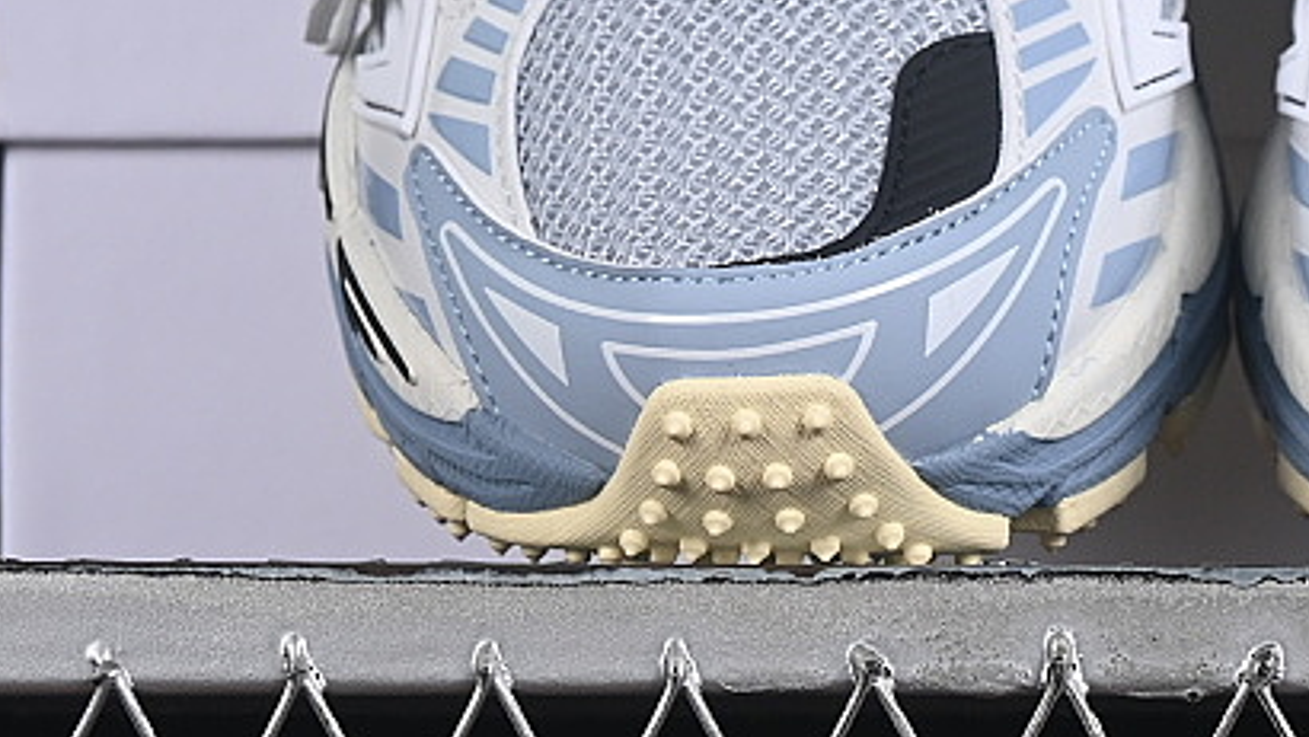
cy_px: -144
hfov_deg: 10.3
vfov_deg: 5.8
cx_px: 1226
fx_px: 7188
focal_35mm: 207
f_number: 8
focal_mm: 50
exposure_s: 1/80
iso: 160
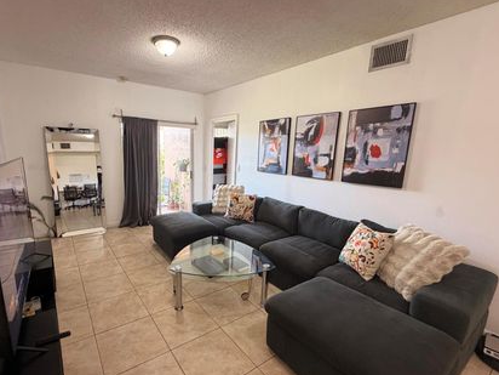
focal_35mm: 17
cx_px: 216
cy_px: 201
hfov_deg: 90.5
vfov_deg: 74.6
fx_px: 245
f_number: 2.2
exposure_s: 1/60
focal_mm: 2.22
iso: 320
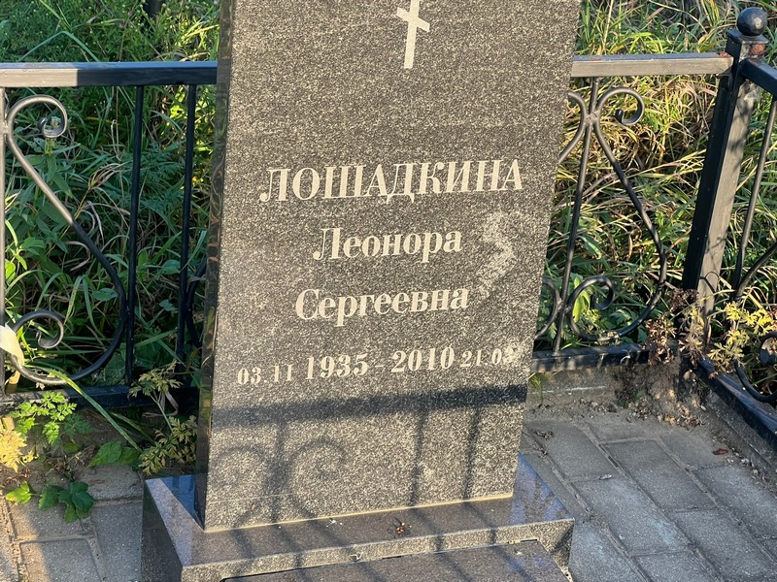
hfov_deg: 25.3
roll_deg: -4.2
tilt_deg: -25.6
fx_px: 1728
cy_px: 291
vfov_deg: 19.1
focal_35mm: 77
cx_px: 388
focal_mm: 9
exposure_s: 1/99
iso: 40
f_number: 2.8
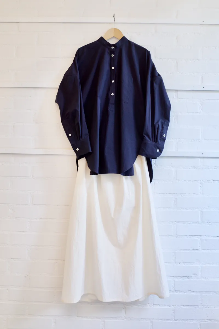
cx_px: 110
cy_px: 164
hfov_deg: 46.4
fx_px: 255
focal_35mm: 28
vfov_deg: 65.5
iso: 320
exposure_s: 1/40
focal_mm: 18.3
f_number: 2.8
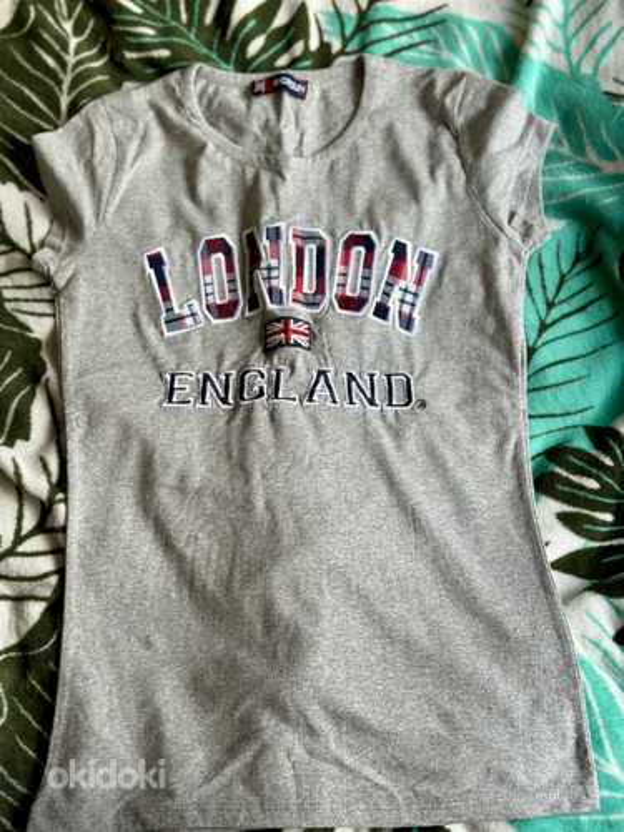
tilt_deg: -72.4
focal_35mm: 48
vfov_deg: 39.7
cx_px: 312
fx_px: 1154
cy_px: 416
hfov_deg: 30.3
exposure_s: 1/130
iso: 64
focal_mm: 6.86
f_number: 1.78
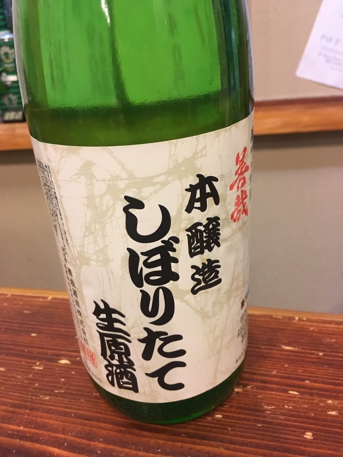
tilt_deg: -28.1
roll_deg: +4.5
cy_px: 228
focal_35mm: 29
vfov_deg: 61.7
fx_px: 383
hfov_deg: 48.2
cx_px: 172
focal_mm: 4.15
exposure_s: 1/24
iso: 200
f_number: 2.2
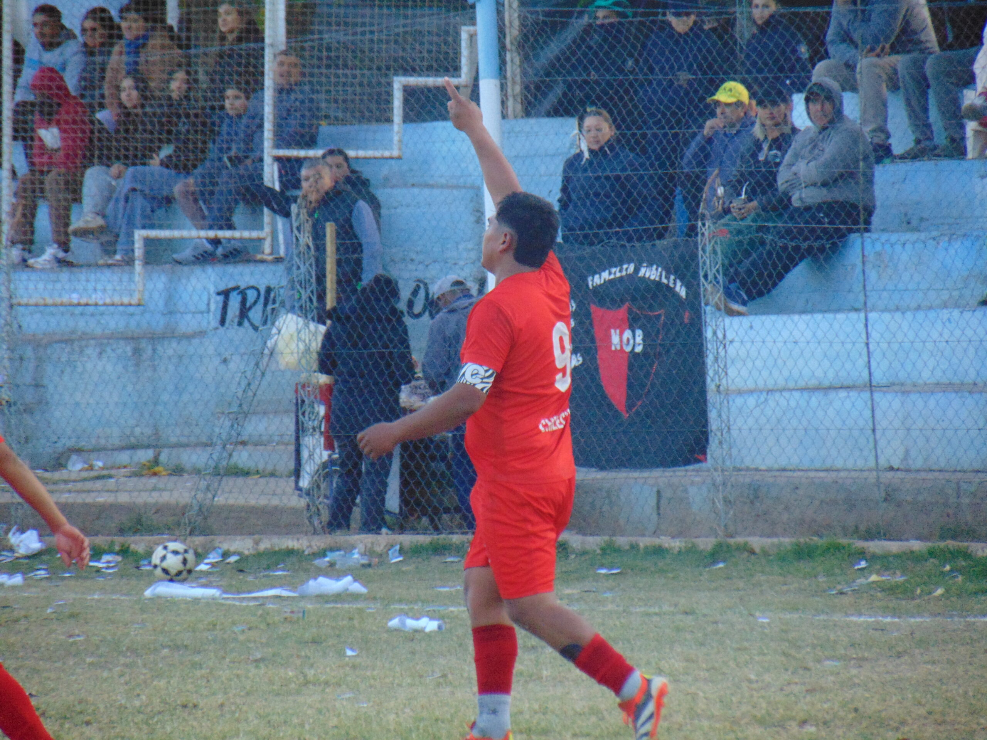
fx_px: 13344
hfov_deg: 4.2
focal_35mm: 468
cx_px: 494
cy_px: 370
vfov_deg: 3.2
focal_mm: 84
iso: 200
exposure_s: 1/125
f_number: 4.4
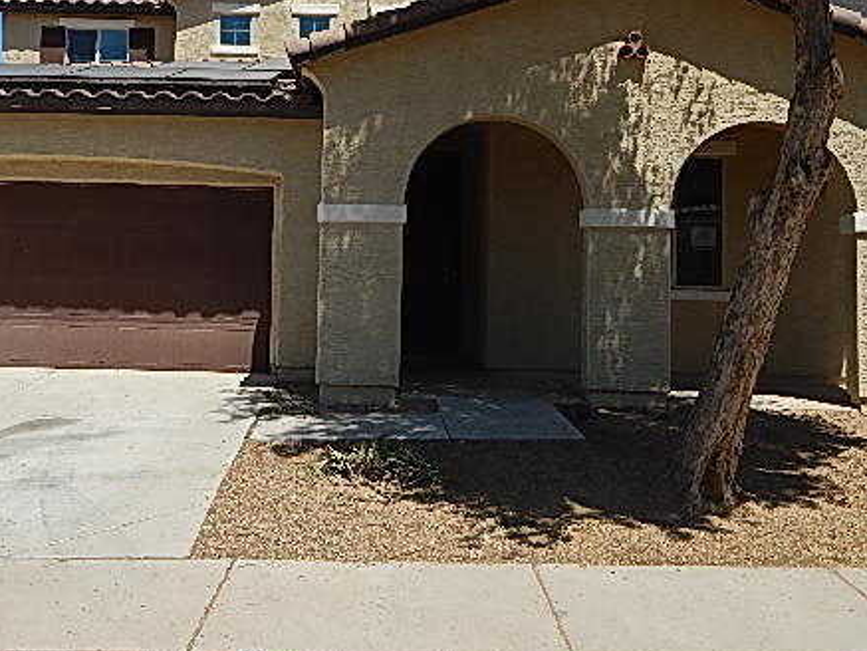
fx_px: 1027
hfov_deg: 45.6
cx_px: 363
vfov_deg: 34.7
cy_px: 204
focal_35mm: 41
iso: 125
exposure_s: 1/640
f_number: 6.3
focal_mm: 5.1
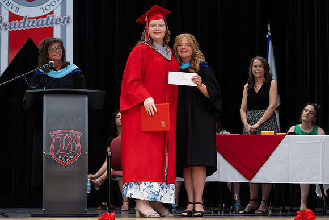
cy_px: 111
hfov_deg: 19.1
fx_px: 980
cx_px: 164
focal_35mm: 107
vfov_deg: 12.8
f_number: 2.8
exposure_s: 1/200
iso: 1000
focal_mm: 85
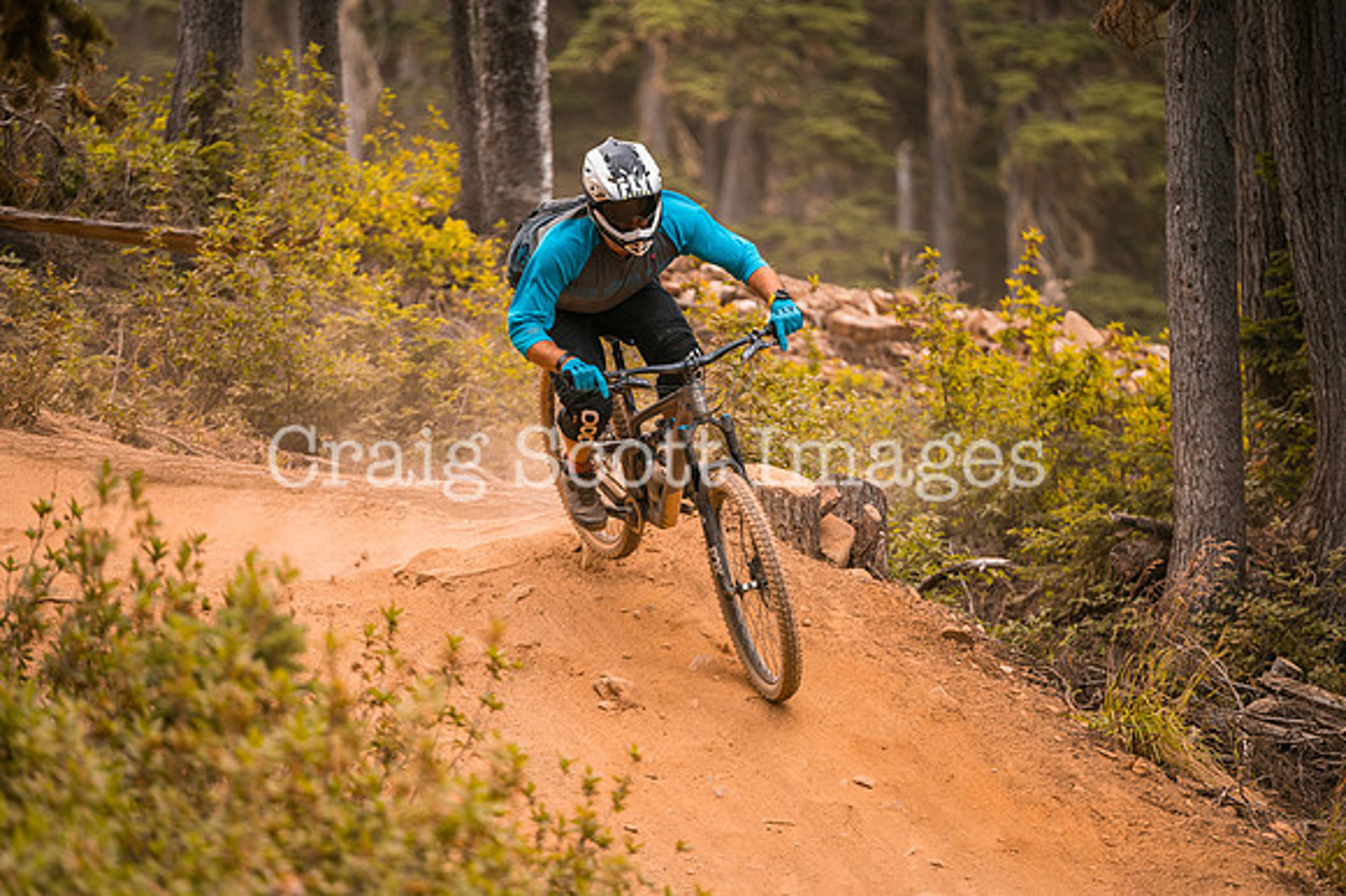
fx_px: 7473
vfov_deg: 6.9
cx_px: 673
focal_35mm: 200
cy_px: 448
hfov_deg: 10.3
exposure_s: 1/1600
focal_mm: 200
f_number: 2.8
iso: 450
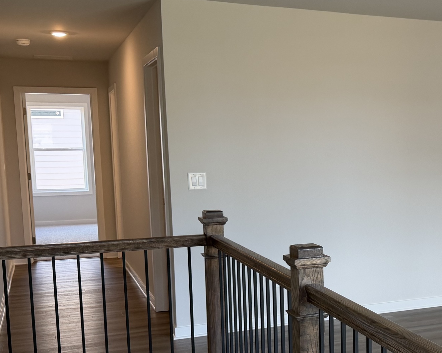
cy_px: 237
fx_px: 706
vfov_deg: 27.9
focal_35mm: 54
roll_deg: +0.3
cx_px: 420
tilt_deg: -7.2
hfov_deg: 32.5
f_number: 1.78
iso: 125
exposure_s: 1/120
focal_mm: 6.76
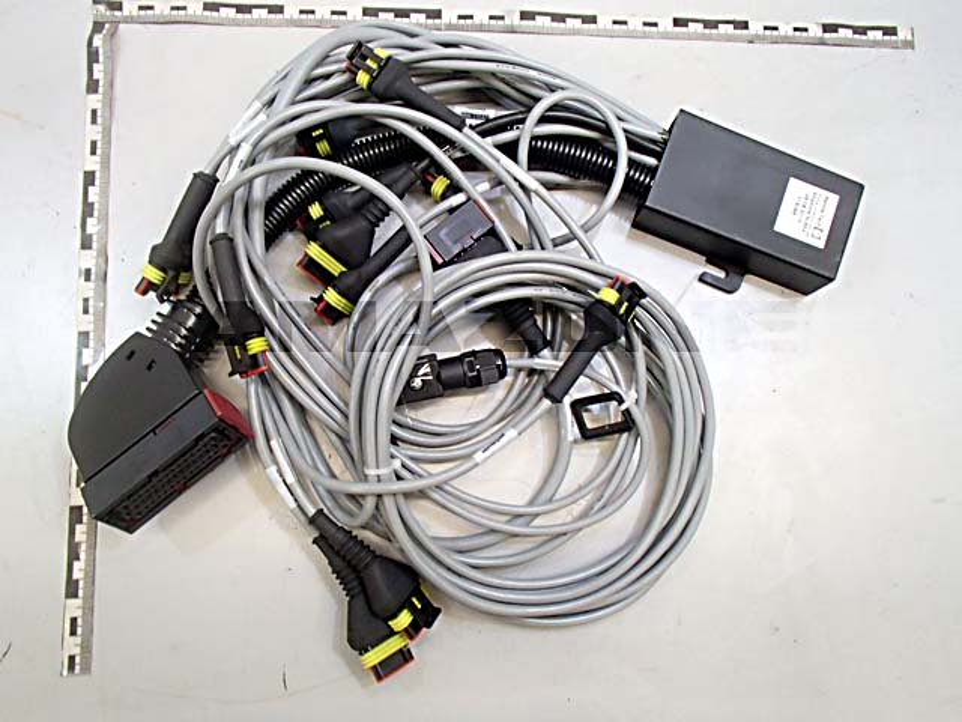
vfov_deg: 49.7
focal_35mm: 28
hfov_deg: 63.4
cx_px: 481
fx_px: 778
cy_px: 361
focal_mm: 5
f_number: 3.9
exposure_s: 1/30
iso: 500
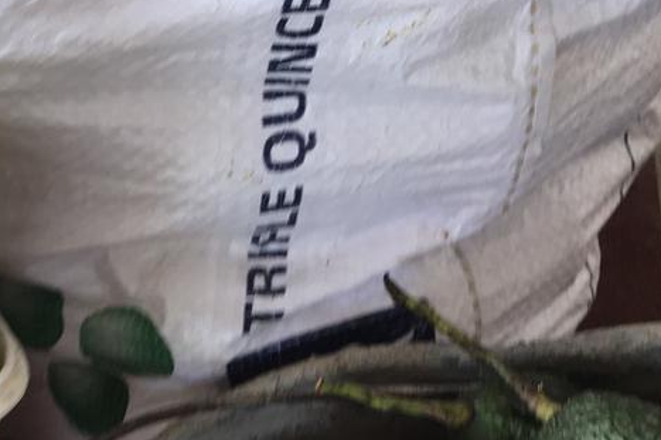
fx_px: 1707
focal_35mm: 93
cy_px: 709
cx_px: 282
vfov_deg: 13.6
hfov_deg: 21.9
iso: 25
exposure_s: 1/40
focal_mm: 4.15
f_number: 2.2
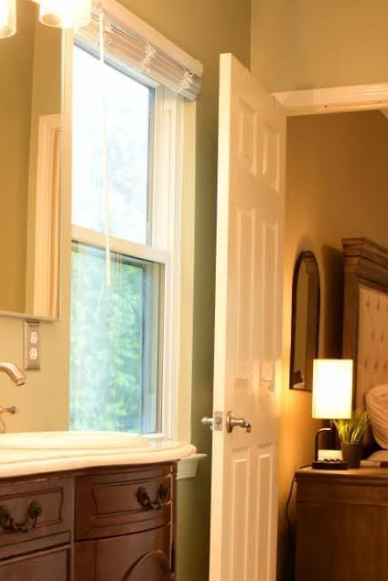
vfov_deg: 29.1
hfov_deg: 19.8
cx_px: 71
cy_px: 452
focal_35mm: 68
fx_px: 1098
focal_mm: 18
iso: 100
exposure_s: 1/8
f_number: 3.5
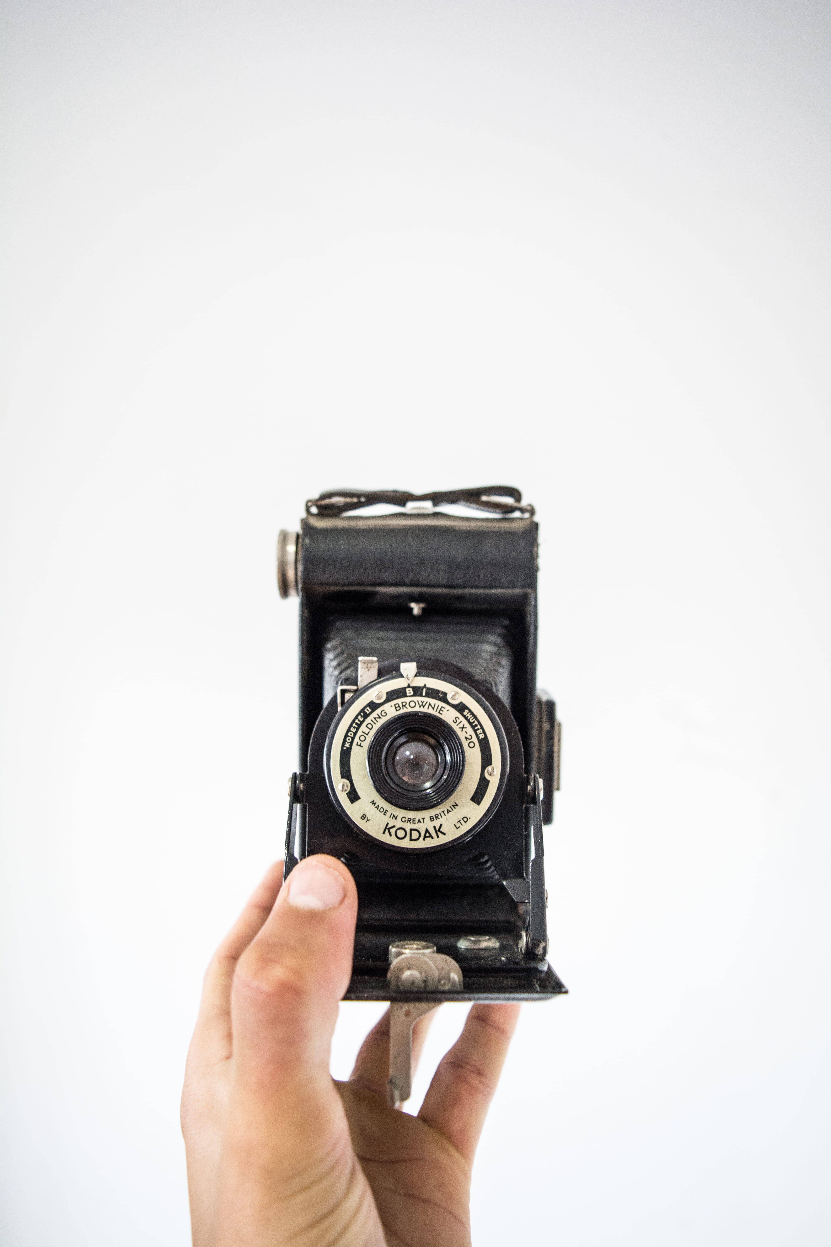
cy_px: 624
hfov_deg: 43.6
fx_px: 1039
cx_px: 416
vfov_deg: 61.9
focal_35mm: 30
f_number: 3.5
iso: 1000
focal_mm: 20
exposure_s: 1/50
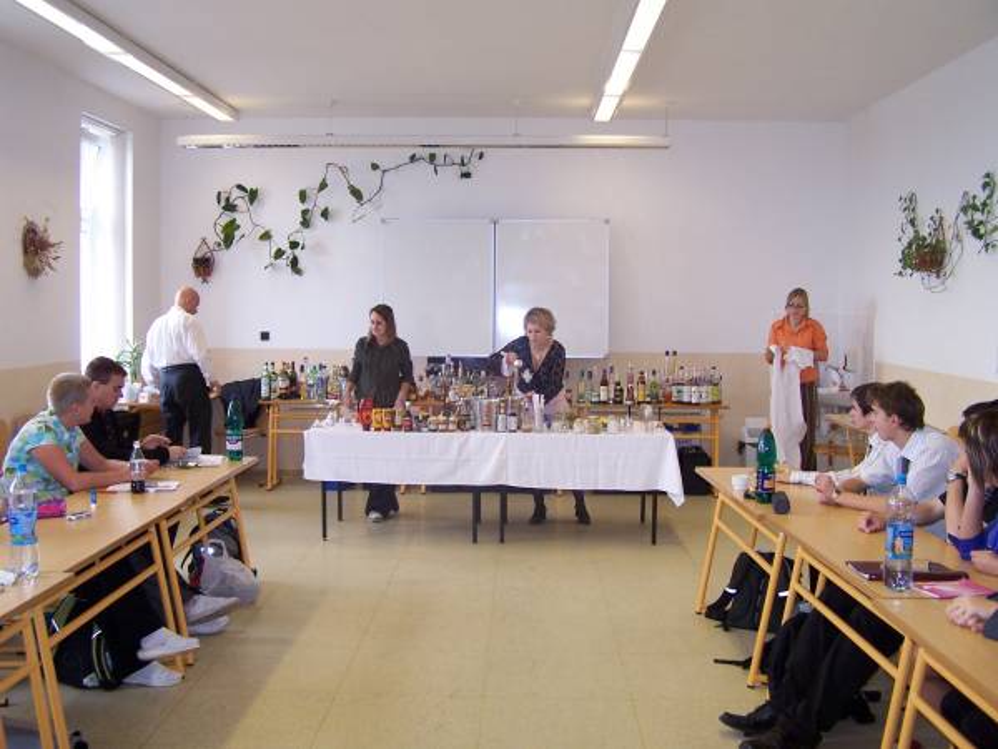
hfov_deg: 49.0
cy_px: 374
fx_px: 1096
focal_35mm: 38
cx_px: 499
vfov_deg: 37.7
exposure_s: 1/90
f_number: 2.8
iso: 140
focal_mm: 6.3
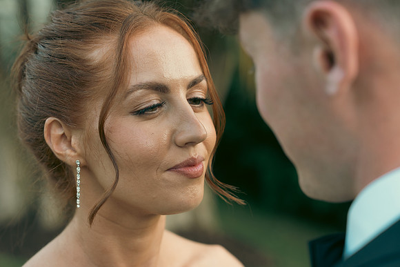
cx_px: 200
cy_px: 134
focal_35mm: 70
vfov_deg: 19.5
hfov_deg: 28.8
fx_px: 778
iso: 800
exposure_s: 1/200
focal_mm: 70
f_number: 3.5
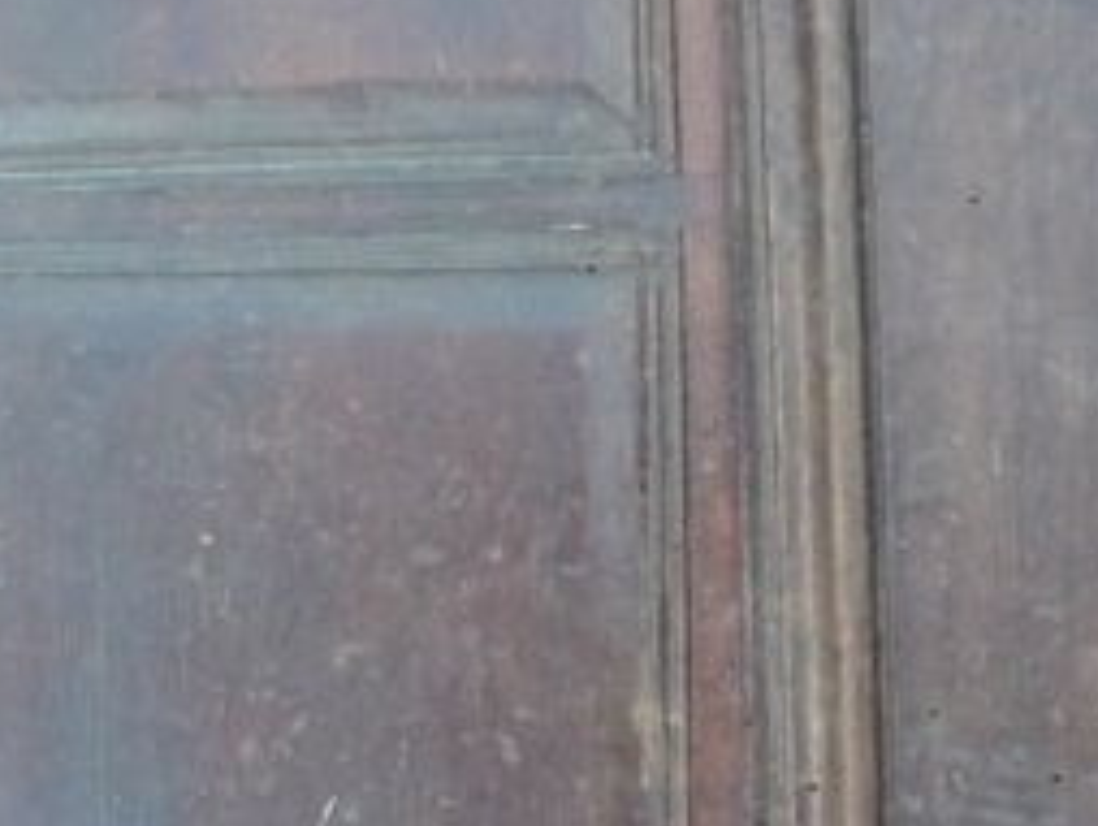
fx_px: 3746
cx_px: -311
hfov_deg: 15.9
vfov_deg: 12.6
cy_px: 376
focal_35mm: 118
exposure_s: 1/125
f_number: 3.3
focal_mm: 5.2
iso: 400
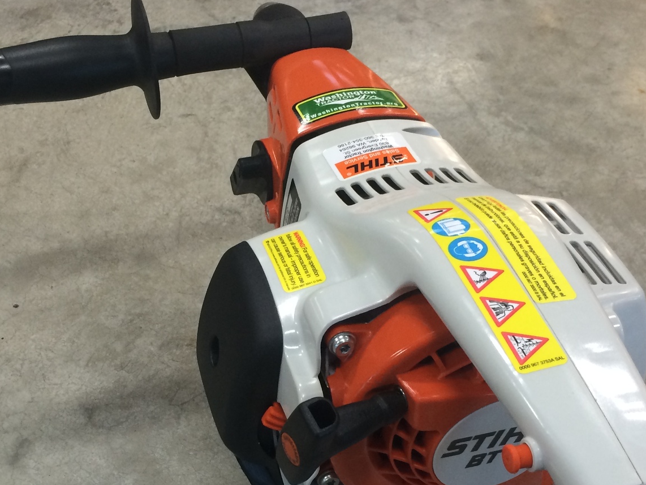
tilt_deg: -47.8
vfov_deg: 27.5
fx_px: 971
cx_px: 287
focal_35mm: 52
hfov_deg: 36.8
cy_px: 388
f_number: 2.2
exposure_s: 1/30
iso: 50
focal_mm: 4.15
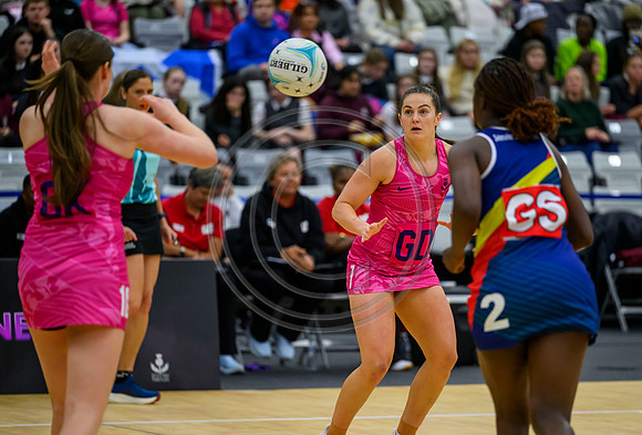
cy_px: 237
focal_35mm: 220
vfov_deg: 6.3
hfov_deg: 9.3
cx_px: 355
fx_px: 3948
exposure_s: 1/1250
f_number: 2.8
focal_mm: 200
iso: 4000
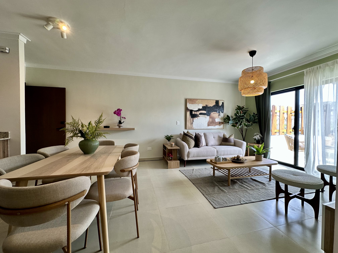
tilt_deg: -0.6
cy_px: 126
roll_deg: -0.7
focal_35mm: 14
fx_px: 137
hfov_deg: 102.1
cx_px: 169
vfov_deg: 85.7
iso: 100
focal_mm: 2.22
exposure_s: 1/120
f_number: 2.2
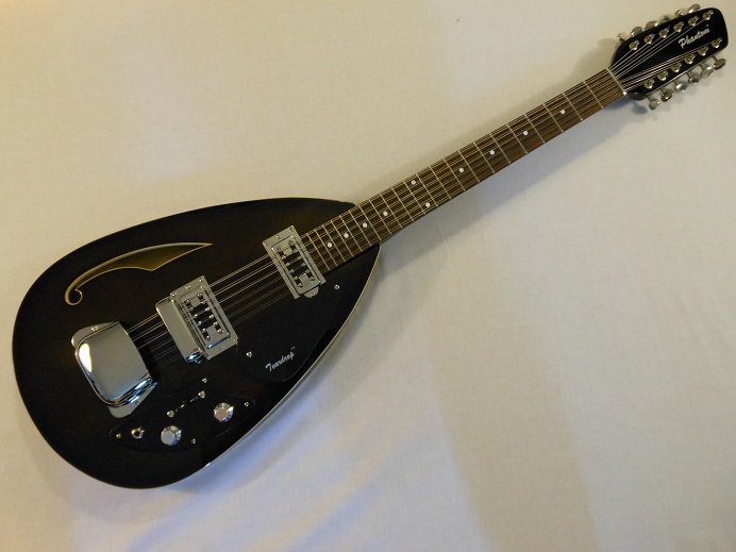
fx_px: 532
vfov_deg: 54.9
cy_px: 276
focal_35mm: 25
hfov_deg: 69.4
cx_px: 368
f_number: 3.2
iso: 320
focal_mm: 4.5
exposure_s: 1/30
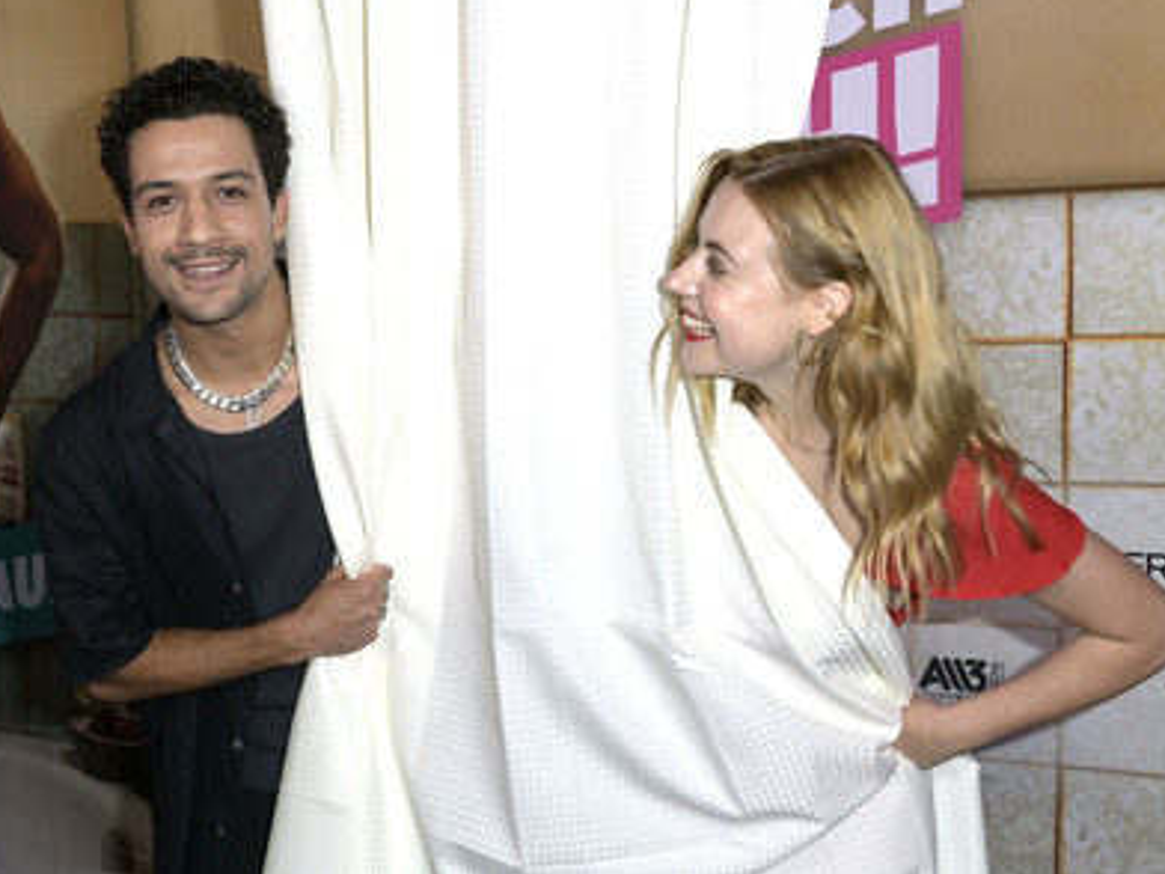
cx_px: 533
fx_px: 1414
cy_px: 431
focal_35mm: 42
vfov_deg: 34.3
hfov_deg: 44.8
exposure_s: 1/200
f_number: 5
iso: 500
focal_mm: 38
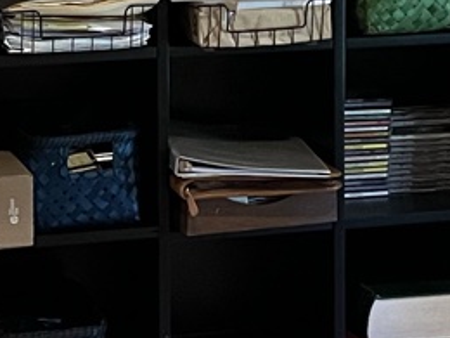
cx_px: 183
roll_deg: +0.8
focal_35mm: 160
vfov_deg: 9.1
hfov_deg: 12.3
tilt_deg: -6.4
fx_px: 2080
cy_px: -87
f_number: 1.5
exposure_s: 1/60
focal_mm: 5.7
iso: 400
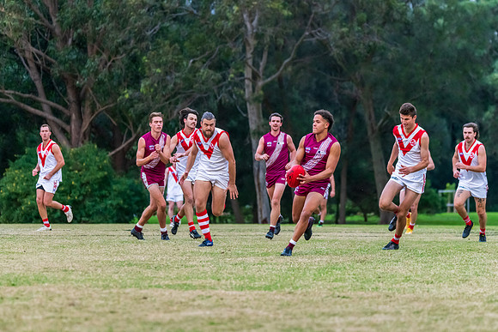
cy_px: 166
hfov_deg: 8.2
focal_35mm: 251
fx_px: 3478
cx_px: 249
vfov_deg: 5.5
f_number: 5.3
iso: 3200
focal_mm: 240
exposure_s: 1/1000
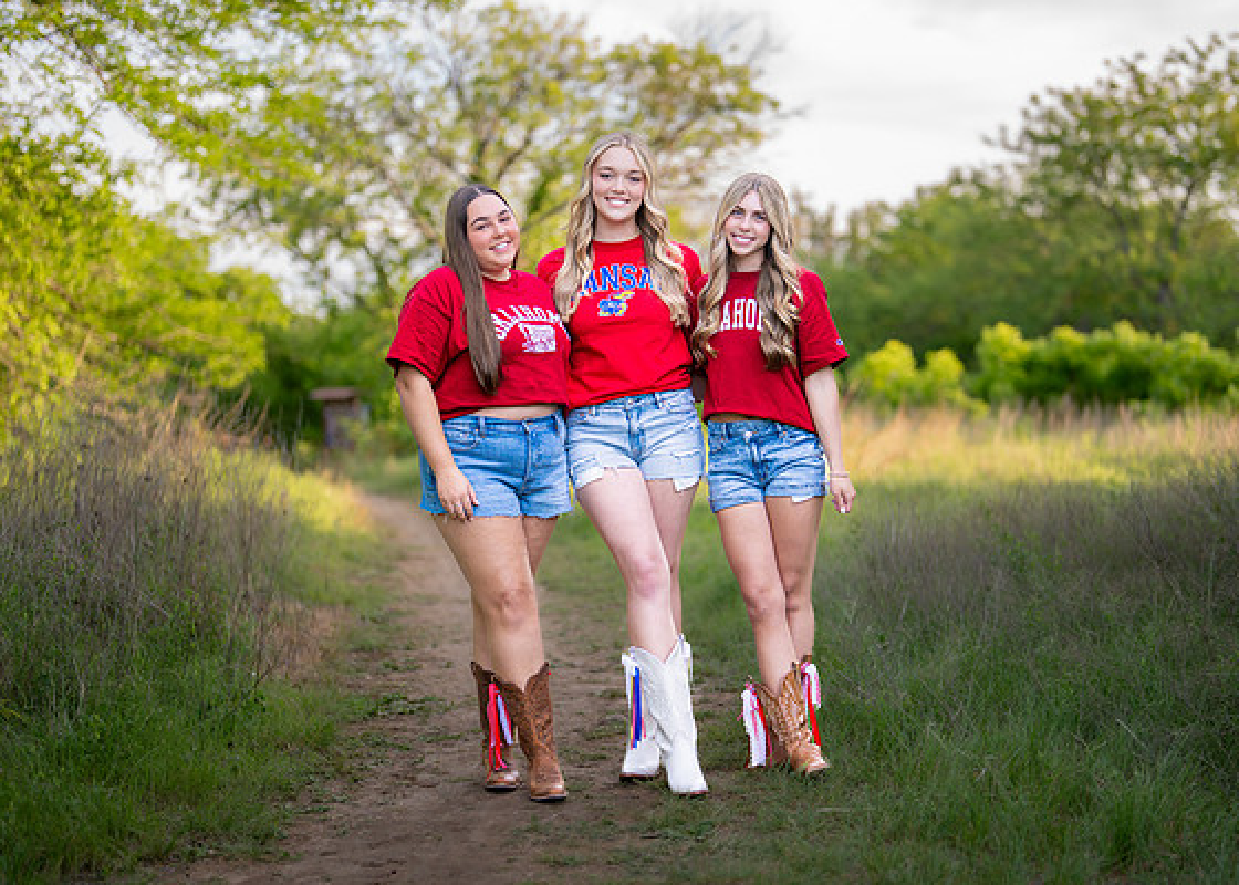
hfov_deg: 31.2
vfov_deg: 22.6
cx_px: 664
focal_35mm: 63
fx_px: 2217
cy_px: 473
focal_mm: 50
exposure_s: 1/1250
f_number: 1.2
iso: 250
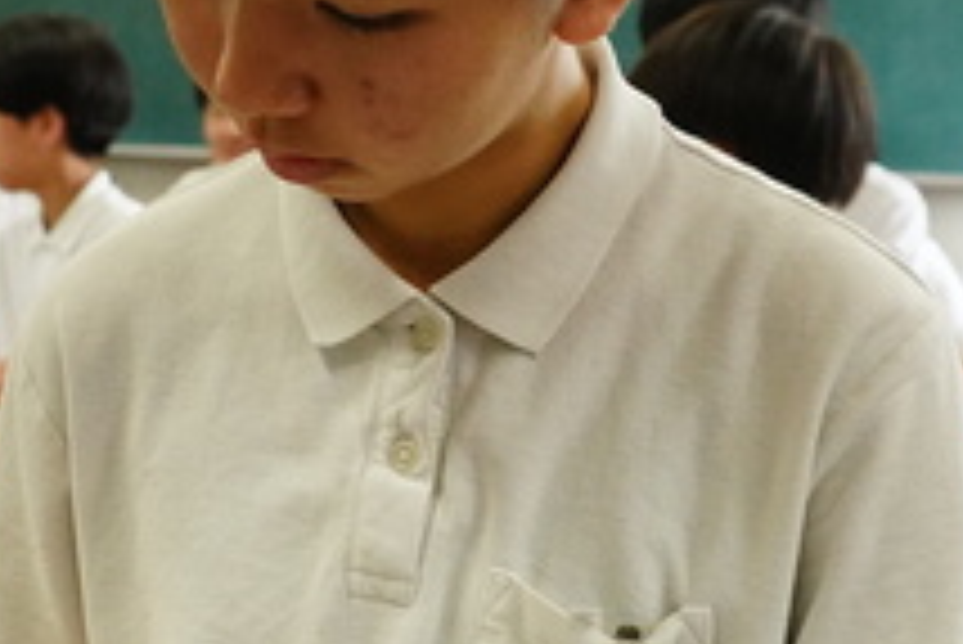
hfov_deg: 25.7
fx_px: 2115
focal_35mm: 79
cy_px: 520
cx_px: 468
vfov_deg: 17.2
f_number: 4
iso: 6400
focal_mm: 26
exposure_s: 1/800
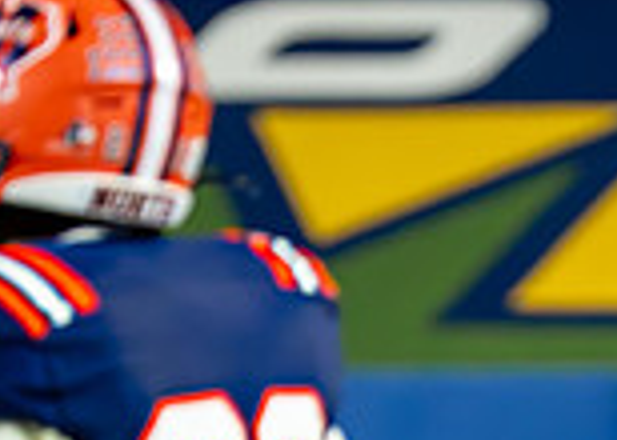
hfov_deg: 2.2
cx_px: 852
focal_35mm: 924
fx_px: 16192
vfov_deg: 1.6
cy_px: 617
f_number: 2.8
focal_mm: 171
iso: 3200
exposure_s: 1/1600
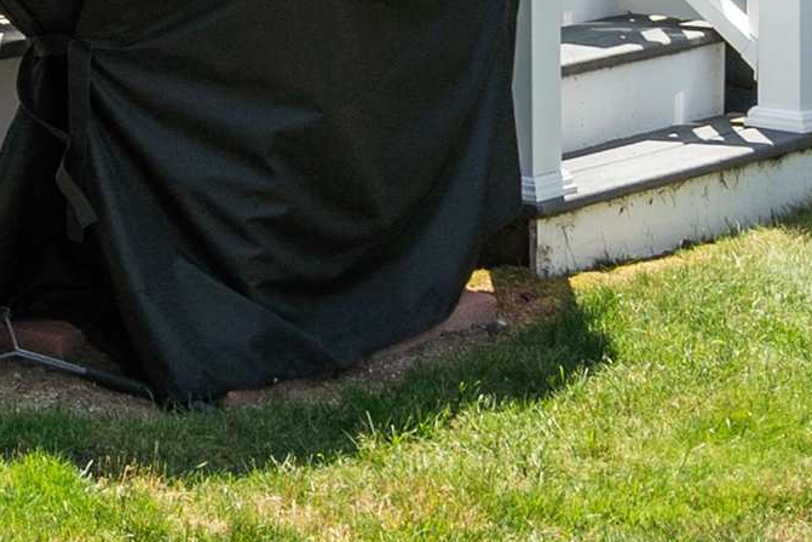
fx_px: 3407
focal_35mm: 151
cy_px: -656
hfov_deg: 13.4
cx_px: -45
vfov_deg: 8.5
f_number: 8
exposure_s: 1/160
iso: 100
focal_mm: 22
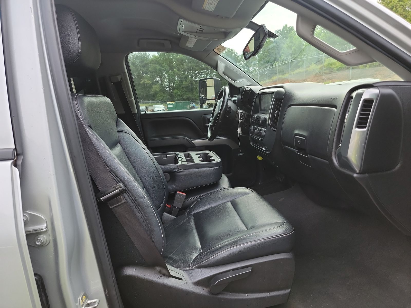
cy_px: 154
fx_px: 285
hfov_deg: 71.6
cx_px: 206
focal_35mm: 24
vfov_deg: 56.8
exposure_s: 1/119
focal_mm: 6.7
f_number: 1.8
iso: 54
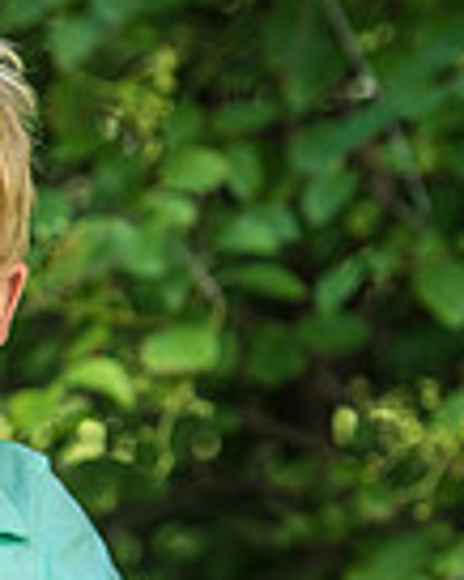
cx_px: -383
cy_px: 602
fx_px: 10271
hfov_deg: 2.6
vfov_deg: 3.2
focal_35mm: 599
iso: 100
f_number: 5
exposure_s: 1/160
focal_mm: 130
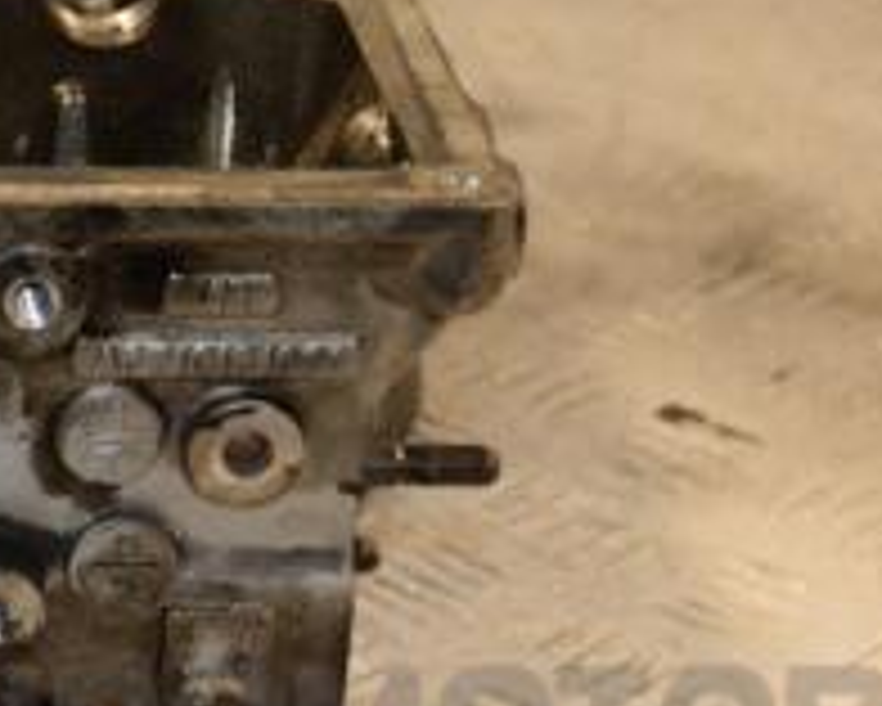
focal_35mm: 181
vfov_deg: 8.5
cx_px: -256
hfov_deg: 10.4
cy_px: 135
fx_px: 4727
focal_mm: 42
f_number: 4.8
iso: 800
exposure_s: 1/160
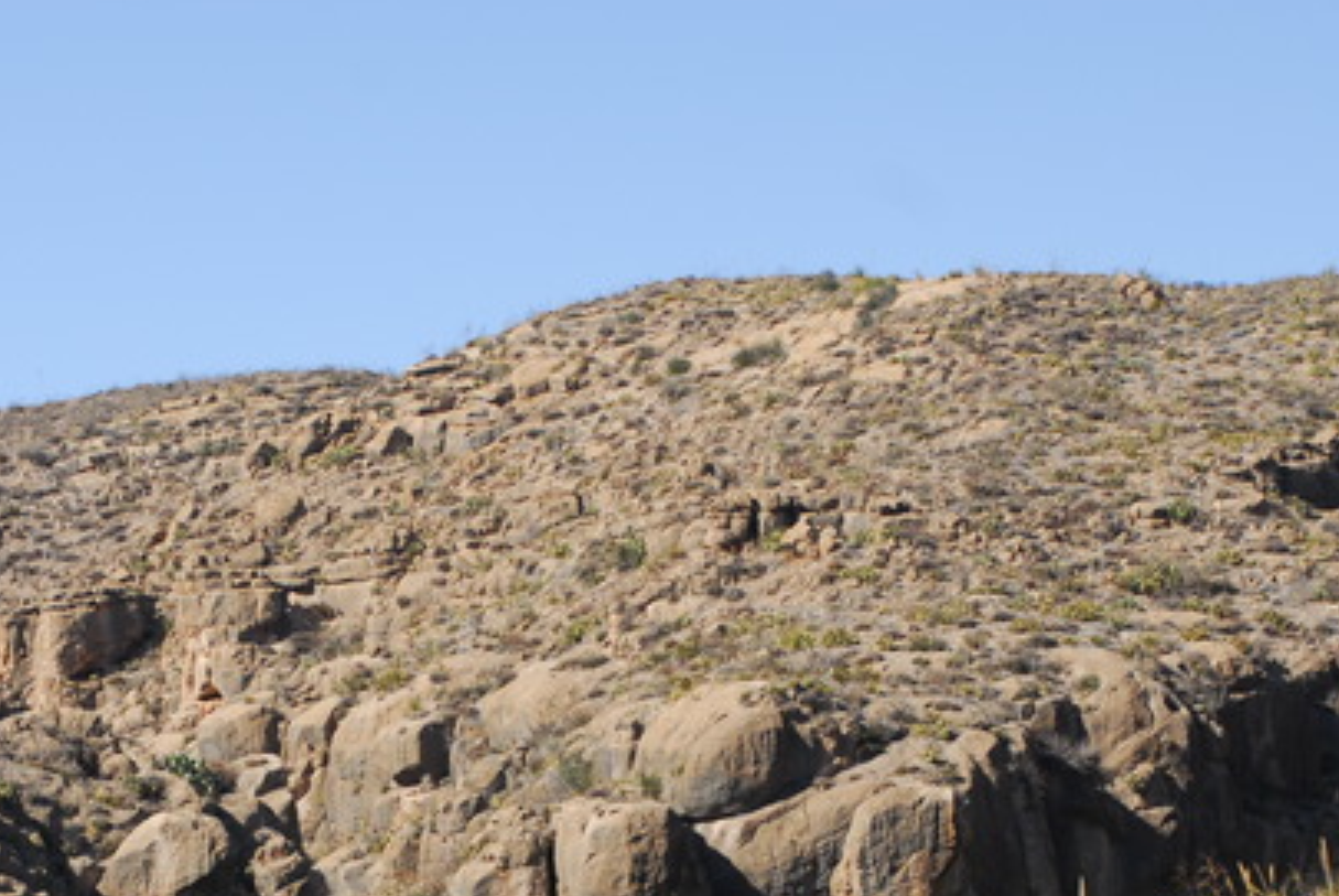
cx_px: 413
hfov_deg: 13.8
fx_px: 5511
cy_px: 815
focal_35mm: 148
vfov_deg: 9.3
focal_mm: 50
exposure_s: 1/160
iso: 160
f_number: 6.3
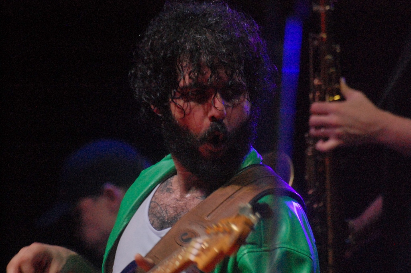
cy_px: 136
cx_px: 206
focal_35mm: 450
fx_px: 5133
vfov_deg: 3.1
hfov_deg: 4.6
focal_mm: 300
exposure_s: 1/125
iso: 1600
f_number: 5.6
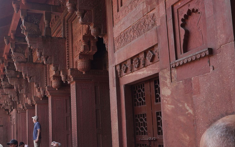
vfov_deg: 29.0
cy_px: 99
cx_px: 91
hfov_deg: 45.0
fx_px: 282
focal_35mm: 44
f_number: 10
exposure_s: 1/100
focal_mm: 24
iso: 250
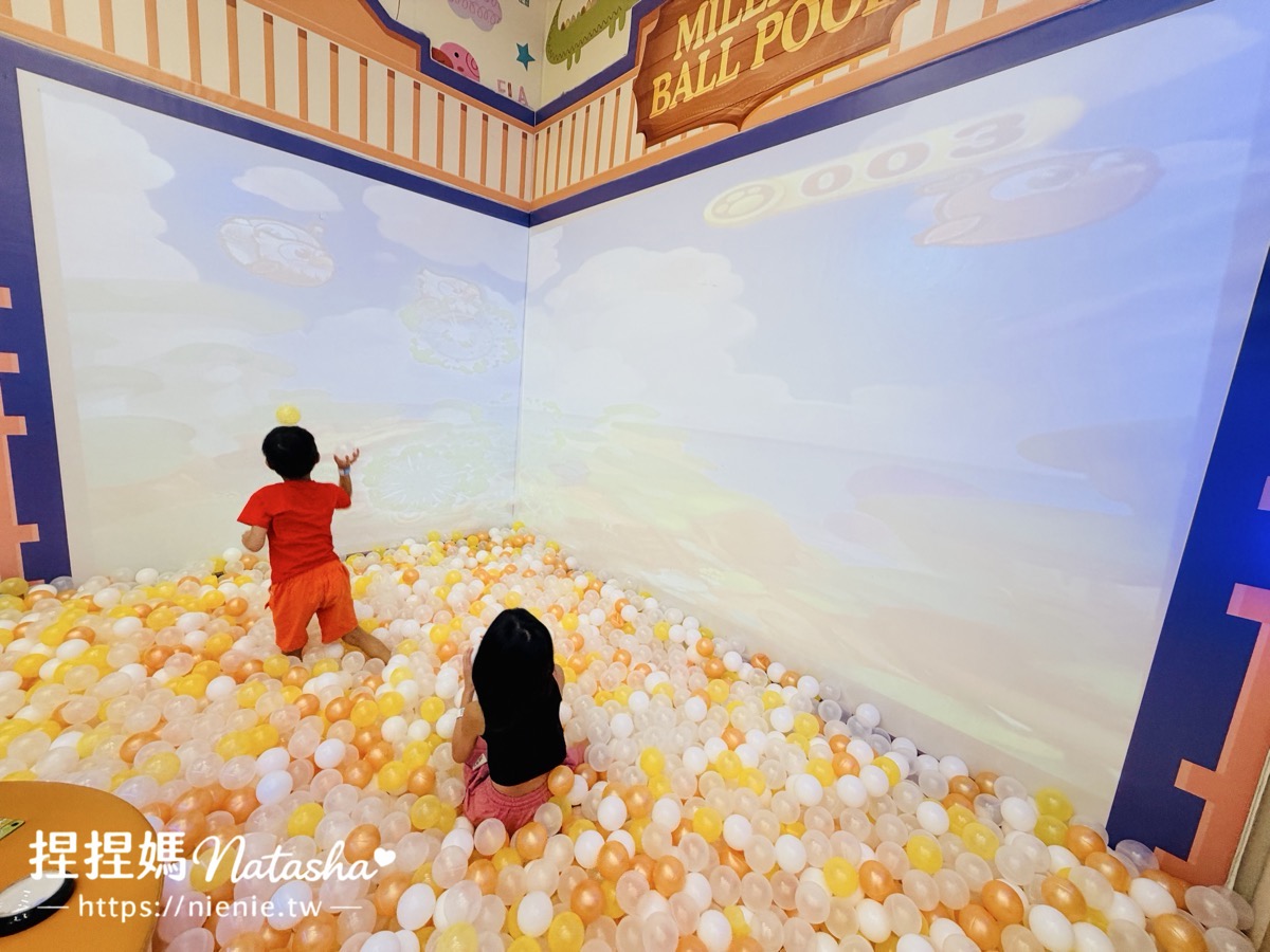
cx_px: 635
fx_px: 514
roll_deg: -5.2
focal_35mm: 14
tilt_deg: -10.3
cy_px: 476
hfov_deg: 102.1
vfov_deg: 85.7
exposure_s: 1/120
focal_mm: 2.22
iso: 160
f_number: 2.2
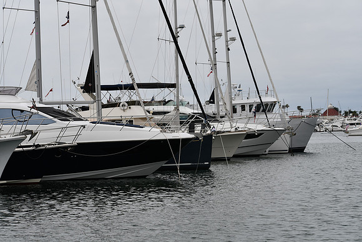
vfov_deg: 13.0
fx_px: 1056
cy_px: 121
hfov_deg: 19.5
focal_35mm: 105
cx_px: 181
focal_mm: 70
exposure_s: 1/640
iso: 100
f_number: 8
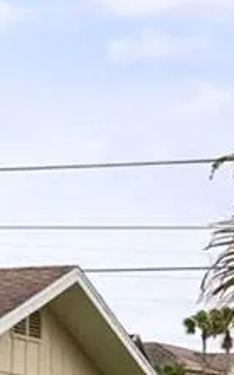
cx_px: -608
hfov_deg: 5.6
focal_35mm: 212
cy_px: 464
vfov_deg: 9.7
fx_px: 2167
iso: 400
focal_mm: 29
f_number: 8
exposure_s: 1/125
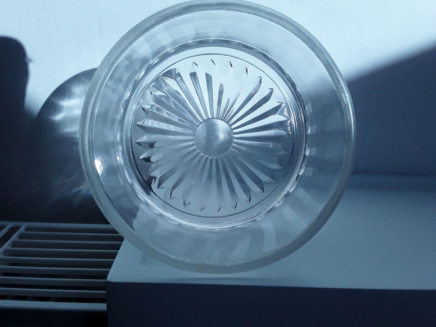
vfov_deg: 51.4
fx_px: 340
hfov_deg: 65.3
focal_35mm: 27
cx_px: 218
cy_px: 164
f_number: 1.9
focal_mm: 2.91
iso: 200
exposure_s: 1/3817
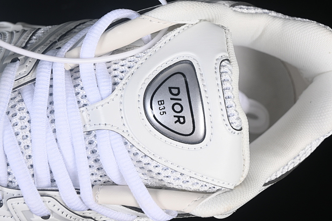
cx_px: 166
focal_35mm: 75
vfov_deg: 18.2
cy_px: 110
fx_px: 692
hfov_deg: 27.0
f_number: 7.1
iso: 160
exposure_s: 1/60
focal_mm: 50
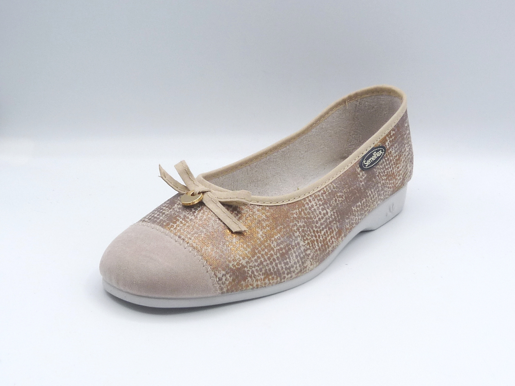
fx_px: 744
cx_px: 258
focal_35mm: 50
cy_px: 193
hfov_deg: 38.2
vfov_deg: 29.1
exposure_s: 1/200
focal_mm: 5
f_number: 5
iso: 100
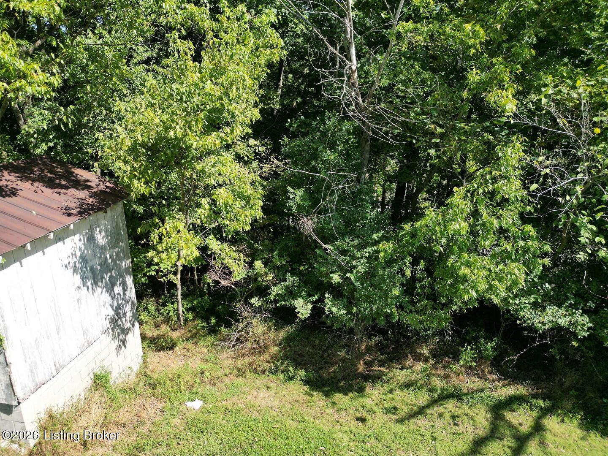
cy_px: 228
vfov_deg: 56.8
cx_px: 304
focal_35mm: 24
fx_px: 422
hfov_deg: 71.6
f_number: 1.7
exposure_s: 1/1000
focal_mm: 6.72
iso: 100
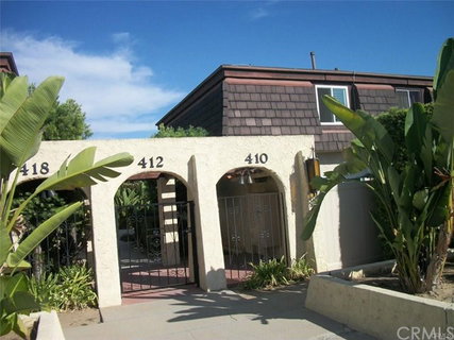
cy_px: 170
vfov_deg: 44.1
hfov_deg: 56.8
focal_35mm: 32
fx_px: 420
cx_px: 227
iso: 80
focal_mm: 5.7
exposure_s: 1/250
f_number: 8.8
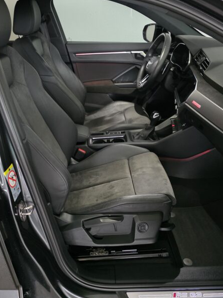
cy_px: 149
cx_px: 100
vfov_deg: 58.4
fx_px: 266
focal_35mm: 31
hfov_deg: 45.4
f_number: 1.7
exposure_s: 1/33.3
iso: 1600
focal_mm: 6.3
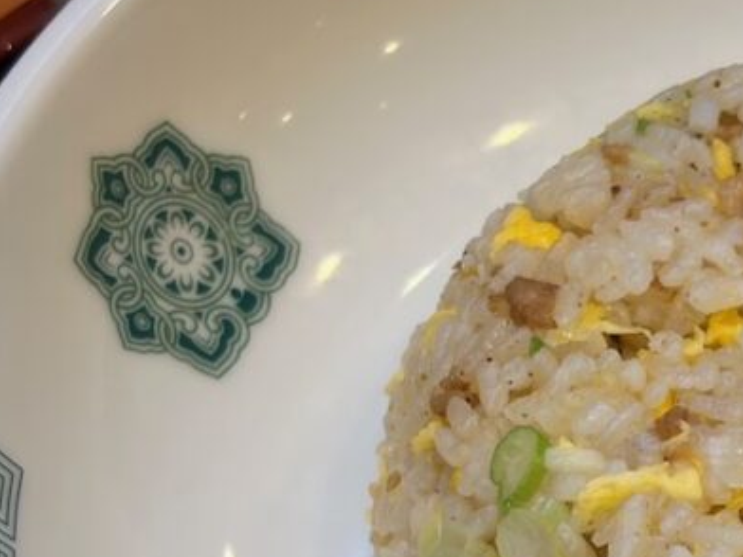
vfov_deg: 10.8
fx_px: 2919
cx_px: 904
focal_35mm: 136
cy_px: 585
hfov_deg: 14.0
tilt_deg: -55.0
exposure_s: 1/121
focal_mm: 5.96
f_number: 1.6
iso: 25
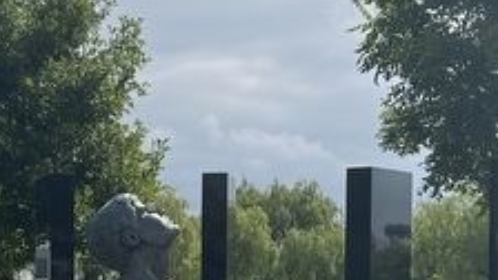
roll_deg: -0.4
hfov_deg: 20.6
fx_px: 1334
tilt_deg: -2.8
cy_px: 333
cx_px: 33
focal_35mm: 101
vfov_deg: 11.7
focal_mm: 5.1
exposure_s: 1/3876
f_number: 1.6
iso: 50
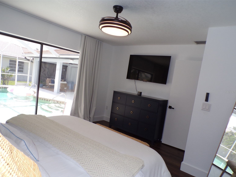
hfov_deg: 69.4
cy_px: 92
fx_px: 170
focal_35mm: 25
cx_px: 117
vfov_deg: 54.9
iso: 94
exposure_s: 1/60
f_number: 4.3
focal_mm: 4.3
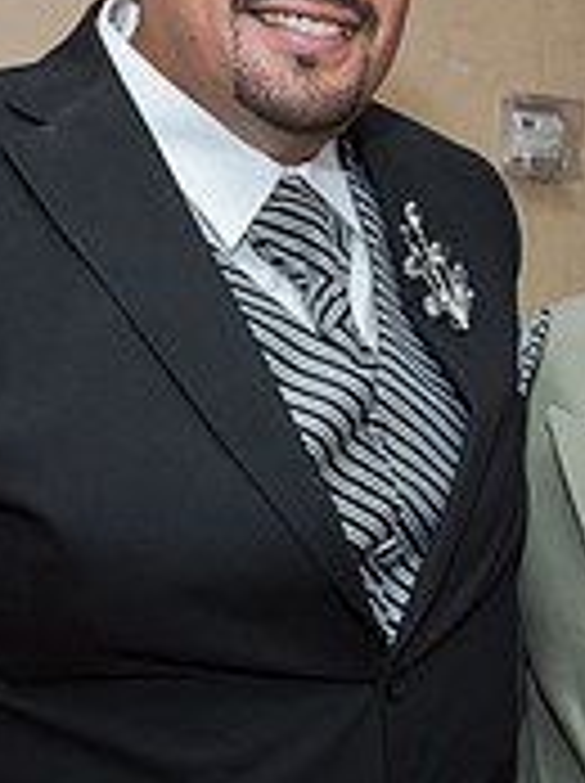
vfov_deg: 25.4
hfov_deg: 18.5
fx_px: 1739
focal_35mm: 77
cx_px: 621
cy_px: 371
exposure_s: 1/100
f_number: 4
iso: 1600
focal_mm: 24
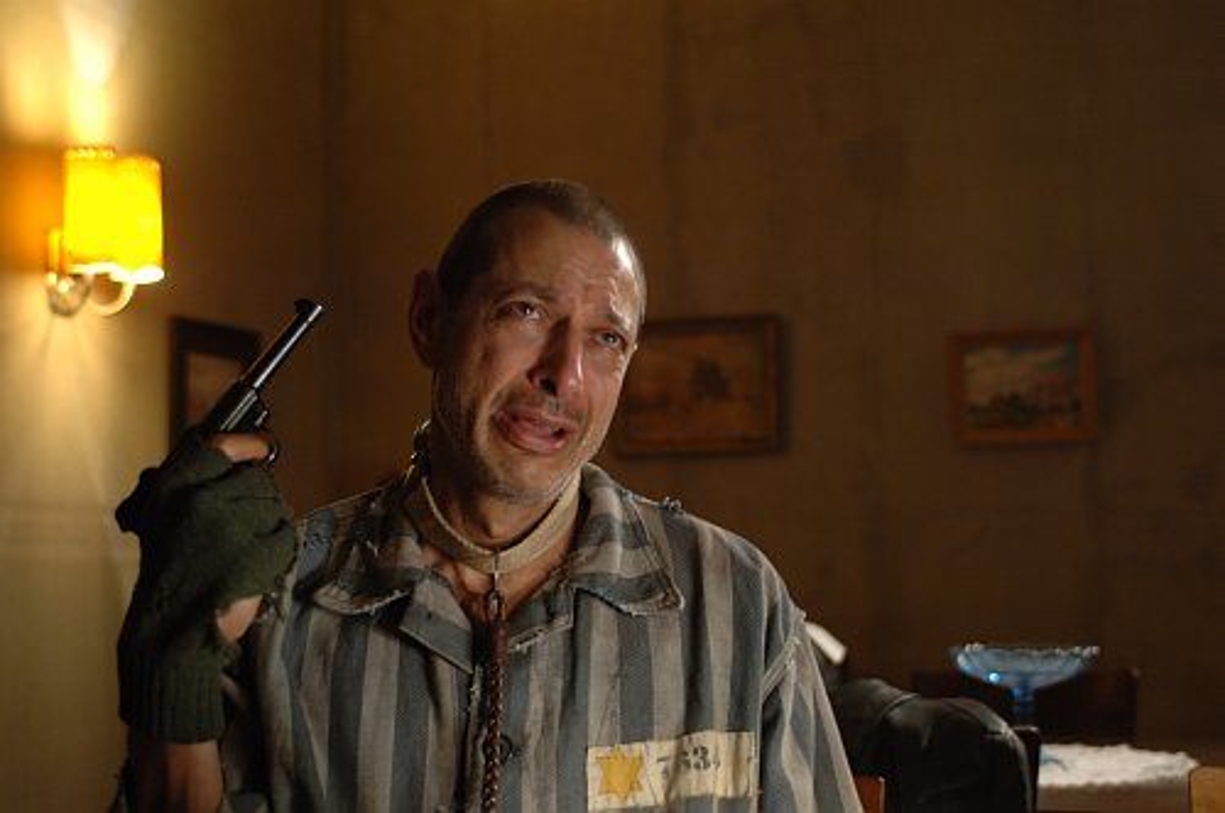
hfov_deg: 35.1
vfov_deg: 23.7
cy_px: 406
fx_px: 1937
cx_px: 612
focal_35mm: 57
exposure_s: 1/20
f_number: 2.8
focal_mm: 38
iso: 400
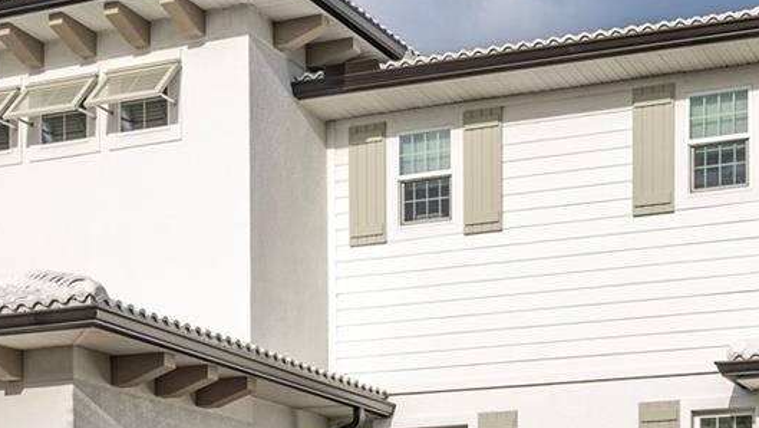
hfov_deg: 27.4
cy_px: 425
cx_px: 578
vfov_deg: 15.6
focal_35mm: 76
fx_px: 1530
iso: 320
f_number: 8
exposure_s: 1/320
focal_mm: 24
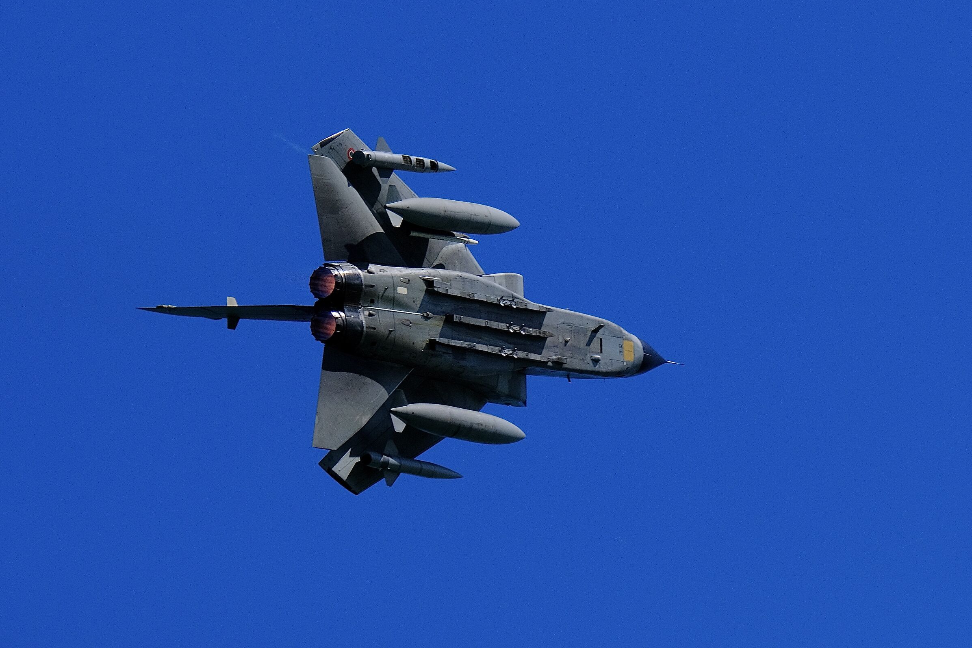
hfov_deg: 6.8
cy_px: 323
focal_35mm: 301
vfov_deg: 4.6
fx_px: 8127
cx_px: 487
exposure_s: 1/2000
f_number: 8
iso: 400
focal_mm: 200
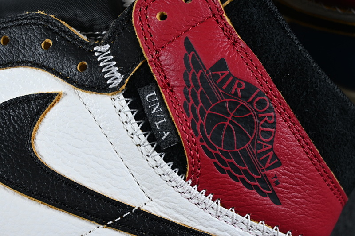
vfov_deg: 18.2
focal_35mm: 75
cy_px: 118
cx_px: 178
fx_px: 739
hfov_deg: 27.0
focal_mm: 50
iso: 560
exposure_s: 1/125
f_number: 6.3
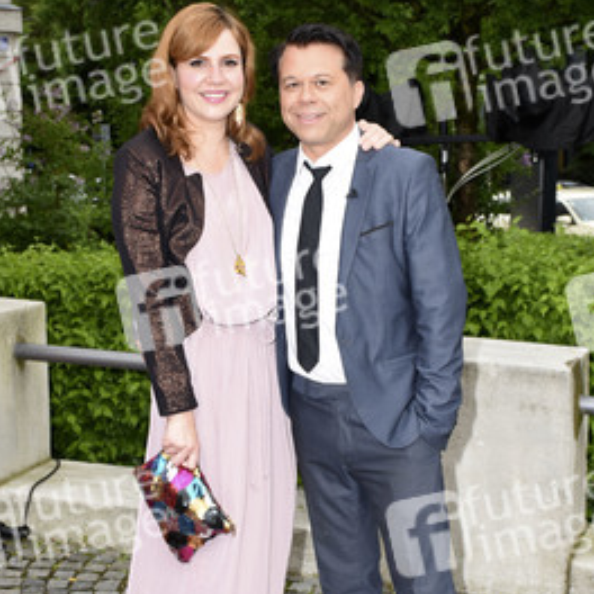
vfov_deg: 29.3
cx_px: 297
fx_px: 1126
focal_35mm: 58
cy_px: 412
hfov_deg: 29.6
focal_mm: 30
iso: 400
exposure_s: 1/125
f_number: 5.6
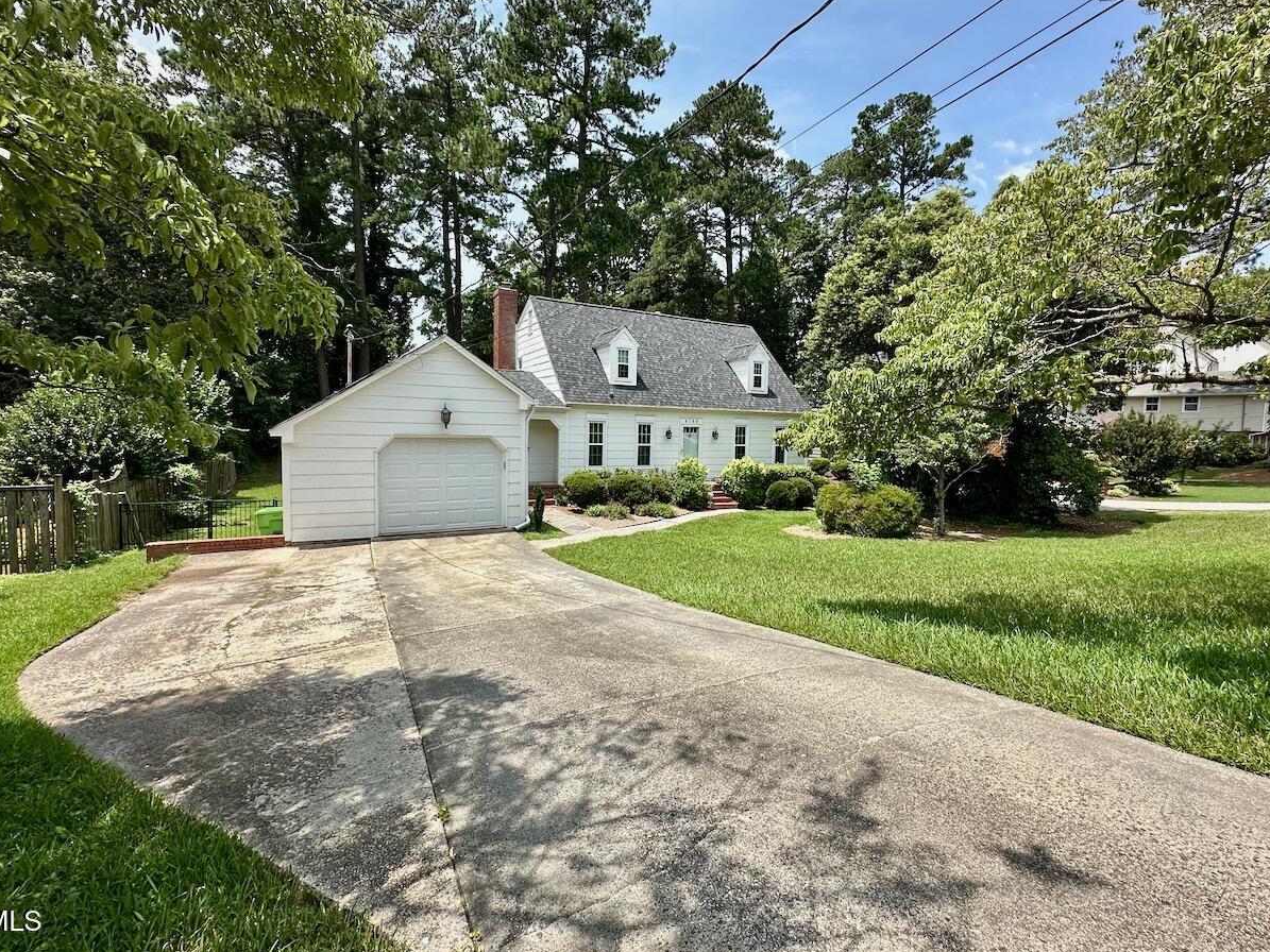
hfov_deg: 98.2
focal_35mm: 15
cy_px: 456
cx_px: 643
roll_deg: -2.1
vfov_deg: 81.7
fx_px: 550
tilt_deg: -2.3
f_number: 2.2
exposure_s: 1/1531
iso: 50
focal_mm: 2.22
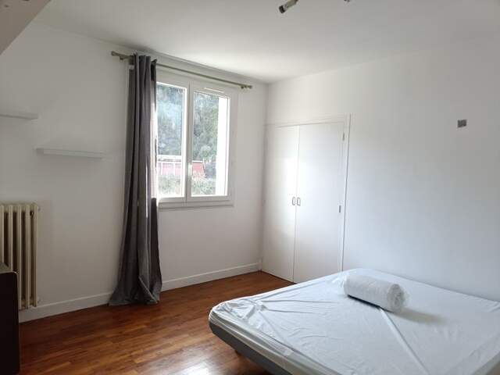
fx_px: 361
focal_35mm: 25
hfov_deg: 69.4
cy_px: 188
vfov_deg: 54.9
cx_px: 250
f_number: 1.7
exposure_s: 1/50
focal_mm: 4.7
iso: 250
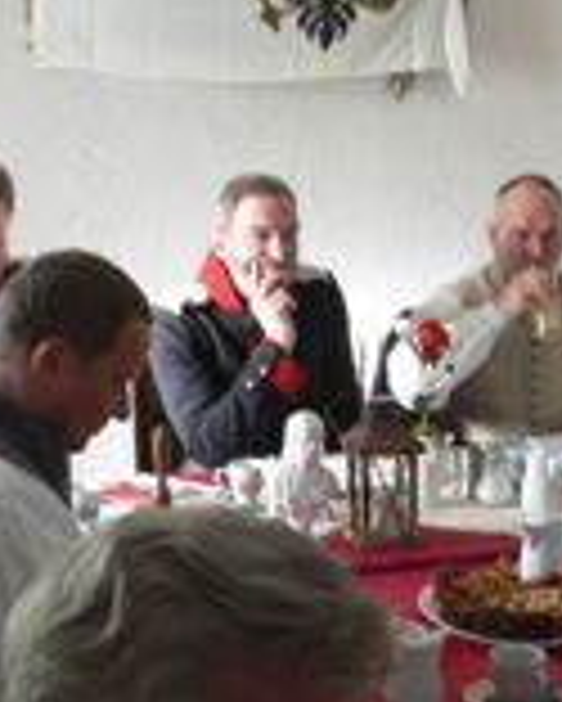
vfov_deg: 24.1
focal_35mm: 79
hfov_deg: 19.3
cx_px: 405
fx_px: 1641
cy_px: 351
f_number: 2.8
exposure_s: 1/20
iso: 100
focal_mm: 5.8
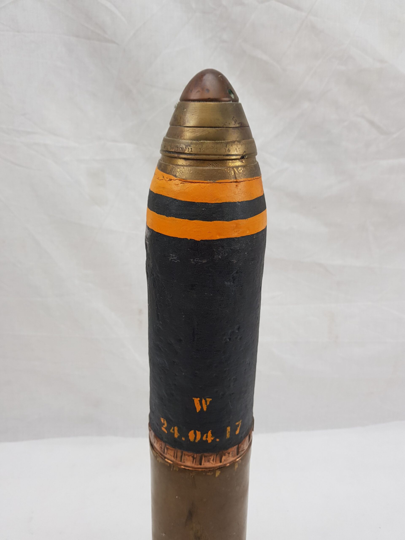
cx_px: 202
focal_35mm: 26
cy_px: 270
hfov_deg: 53.1
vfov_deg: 67.3
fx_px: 406
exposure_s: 1/100
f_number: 1.7
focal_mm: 4.3
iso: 64
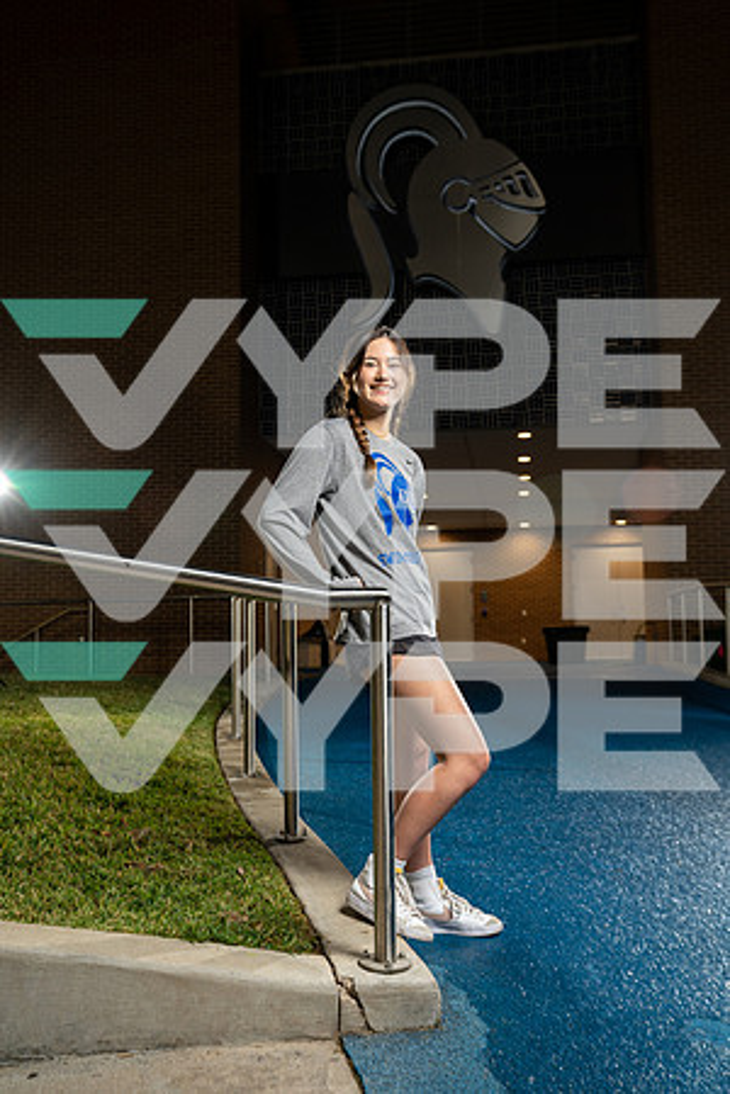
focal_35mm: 33
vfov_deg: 57.2
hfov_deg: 40.0
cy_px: 547
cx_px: 365
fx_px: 1004
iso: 800
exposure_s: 1/125
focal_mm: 33
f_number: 5
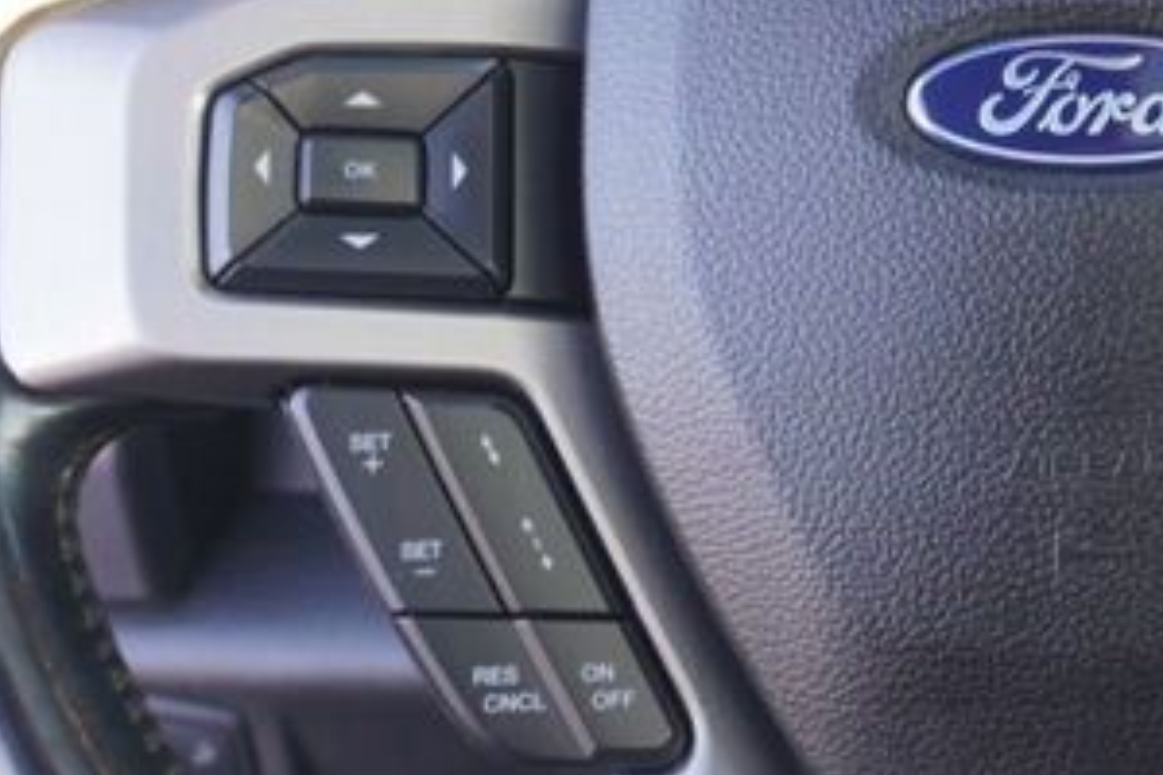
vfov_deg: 16.6
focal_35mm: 82
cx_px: 1167
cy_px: 252
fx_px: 2649
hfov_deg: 23.7
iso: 200
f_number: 4
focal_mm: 16
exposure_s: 1/60
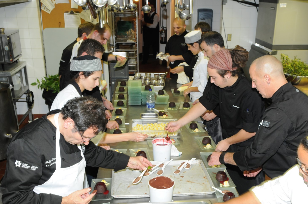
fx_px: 342
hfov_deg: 48.4
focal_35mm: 40
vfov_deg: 33.3
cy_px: 112
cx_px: 168
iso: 800
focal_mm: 24
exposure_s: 1/30
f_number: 5.6
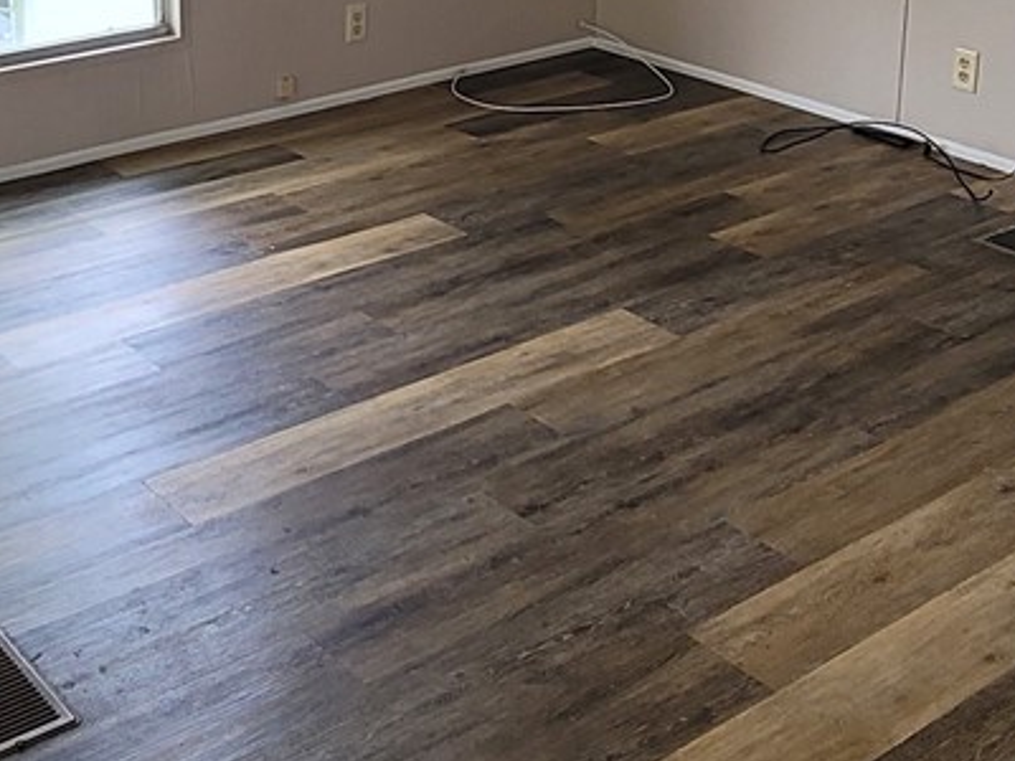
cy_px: 30
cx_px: 363
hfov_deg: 36.5
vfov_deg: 26.8
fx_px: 1525
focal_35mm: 52
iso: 100
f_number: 2.2
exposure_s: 1/120
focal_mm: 2.2
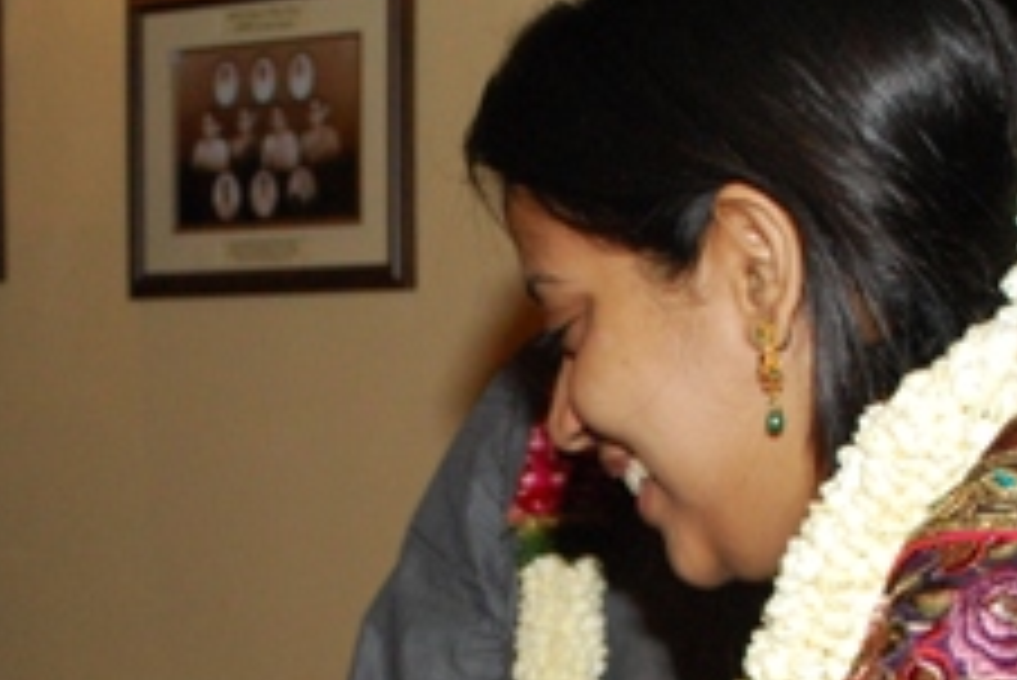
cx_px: 281
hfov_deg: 15.8
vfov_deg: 10.5
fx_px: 3646
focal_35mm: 129
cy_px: 748
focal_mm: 26
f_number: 7.1
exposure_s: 1/60
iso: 800
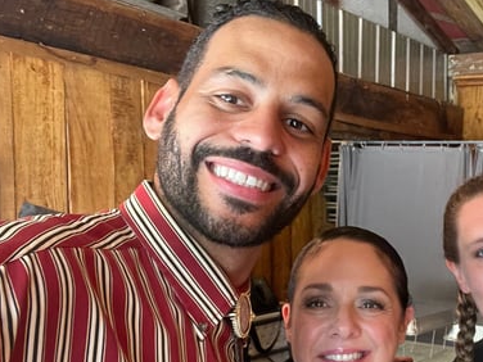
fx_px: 656
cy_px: 226
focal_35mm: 47
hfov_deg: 38.0
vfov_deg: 30.8
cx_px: 425
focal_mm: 2.71
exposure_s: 1/60
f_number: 2.2
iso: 200
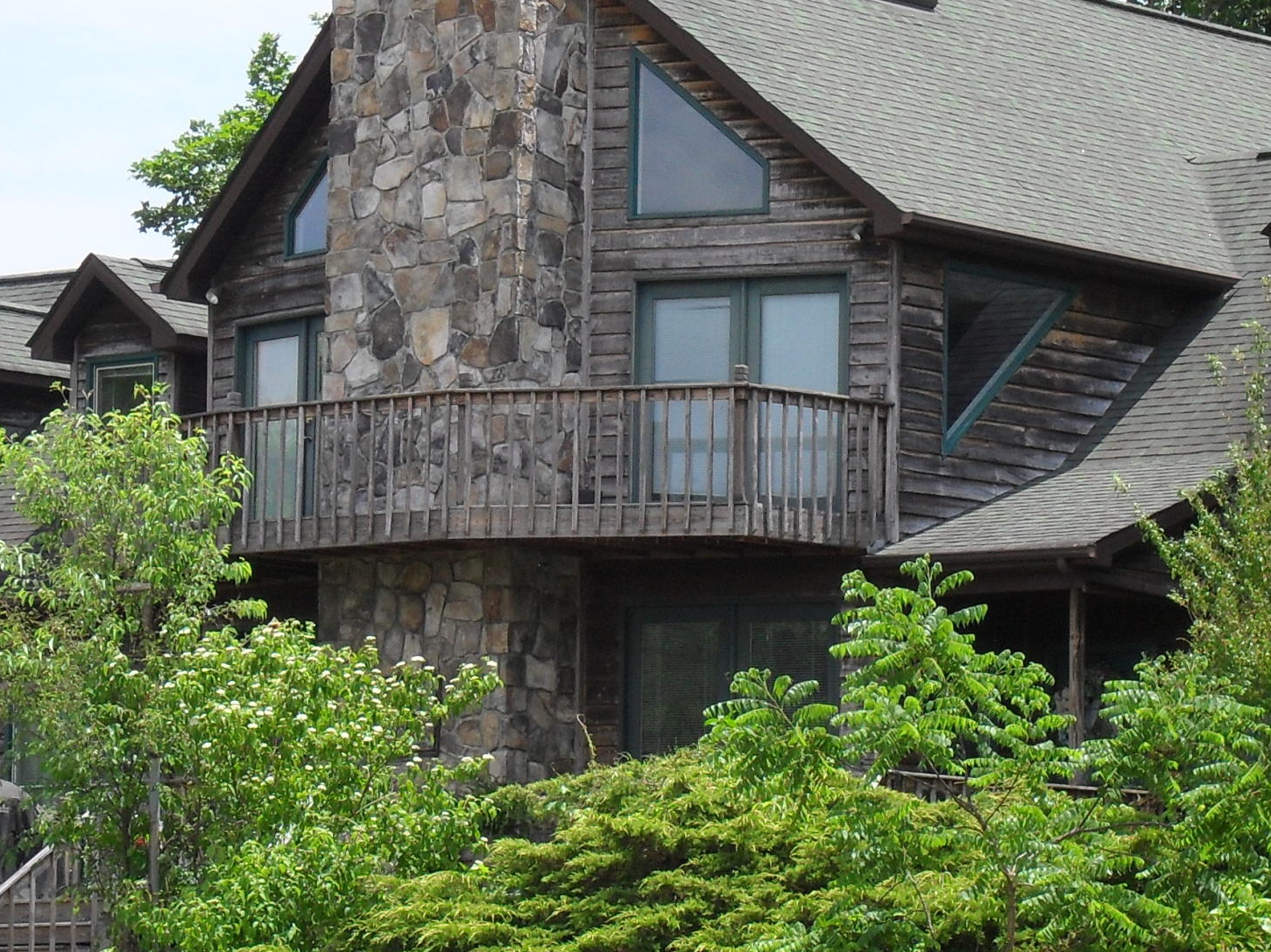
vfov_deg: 8.1
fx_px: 6755
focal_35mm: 184
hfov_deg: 10.7
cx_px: 681
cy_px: 579
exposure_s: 1/250
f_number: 5.5
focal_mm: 15.7
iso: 100
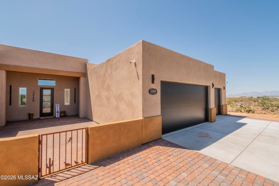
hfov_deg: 100.4
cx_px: 140
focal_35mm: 15
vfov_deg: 77.3
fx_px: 116
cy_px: 93
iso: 400
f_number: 22
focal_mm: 10
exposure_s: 1/80
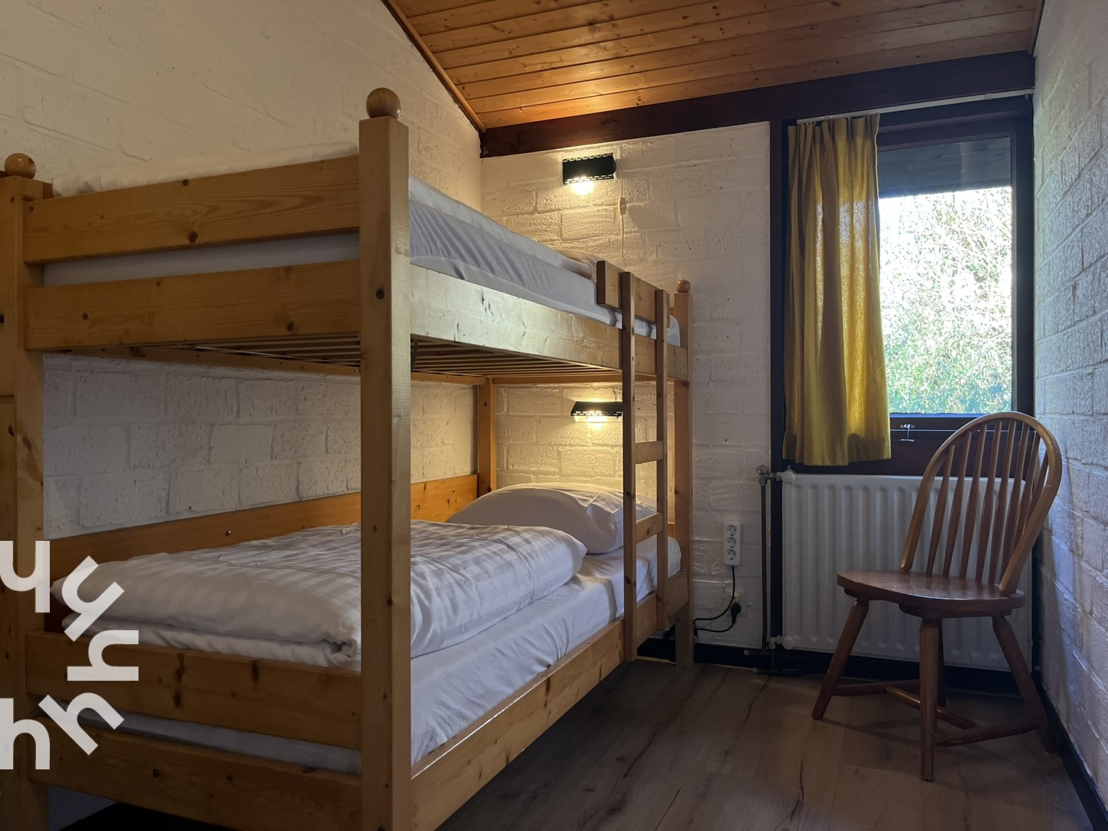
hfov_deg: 67.3
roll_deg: +0.3
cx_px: 554
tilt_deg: -1.4
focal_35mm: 26
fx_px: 832
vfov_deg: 53.1
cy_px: 416
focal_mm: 5.1
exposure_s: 1/118
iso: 125
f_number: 1.6
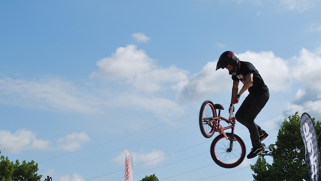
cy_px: 136
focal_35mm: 100
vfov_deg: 12.1
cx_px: 219
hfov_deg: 21.3
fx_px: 852
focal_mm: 42
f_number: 9
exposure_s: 1/320
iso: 100
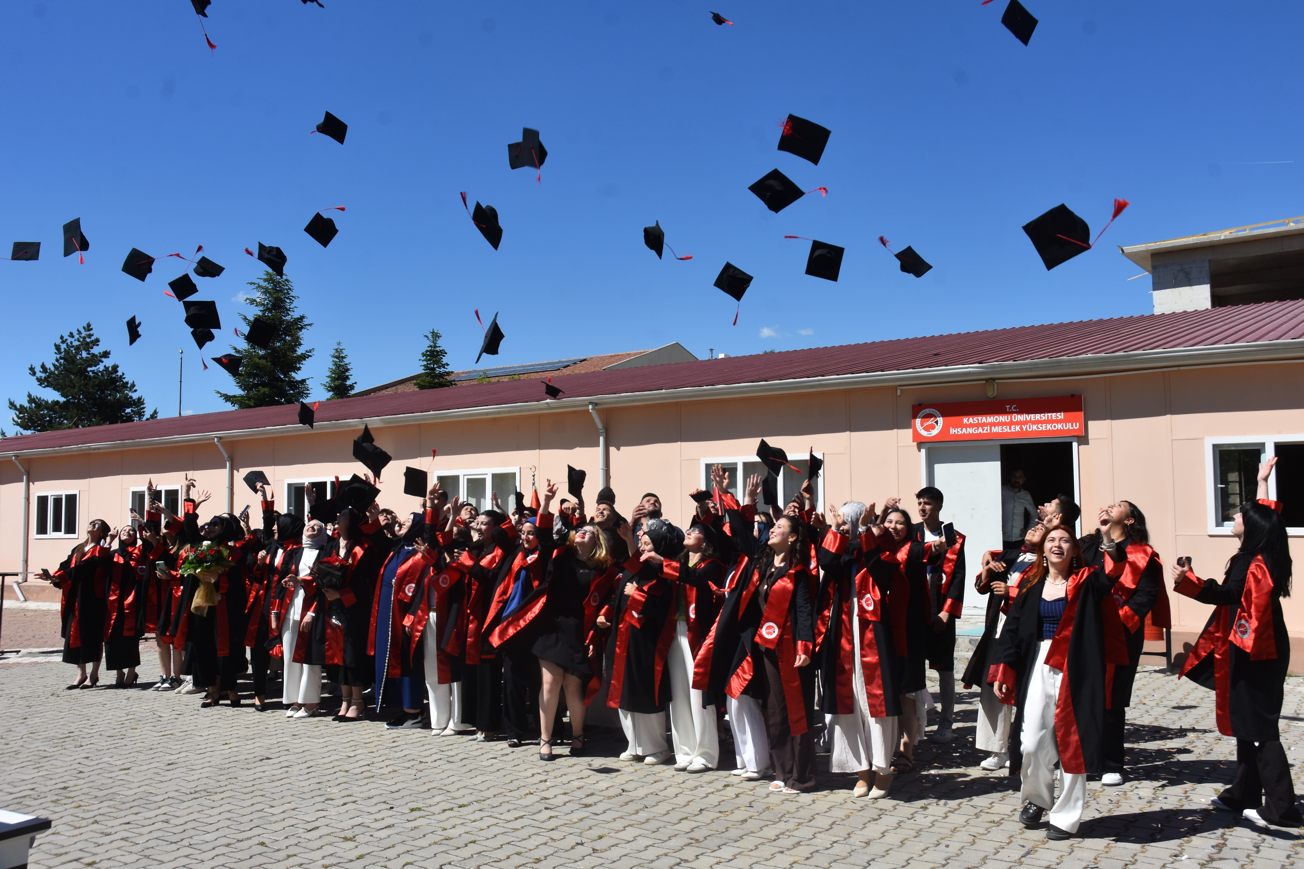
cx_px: 652
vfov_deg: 43.6
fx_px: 1087
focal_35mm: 30
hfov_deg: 61.9
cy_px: 434
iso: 200
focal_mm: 20
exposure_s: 1/500
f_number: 8
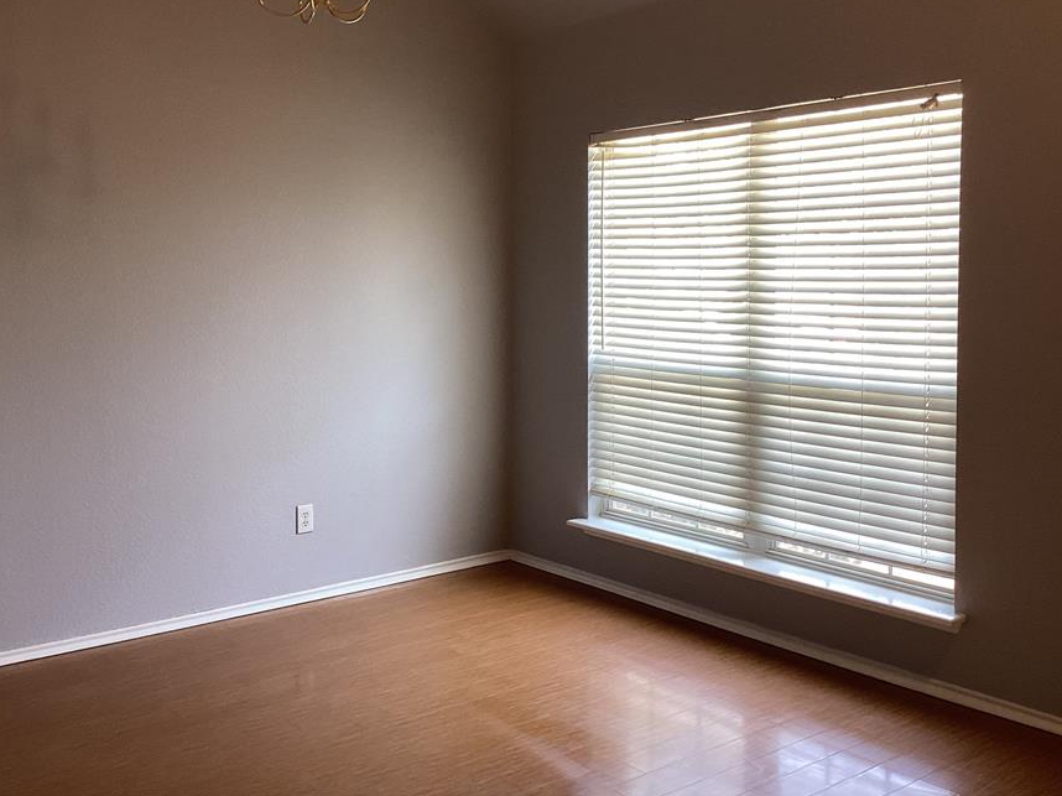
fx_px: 1135
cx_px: 468
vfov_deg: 38.5
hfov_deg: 50.0
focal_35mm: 37
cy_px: 323
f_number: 2.4
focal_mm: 3.3
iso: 80
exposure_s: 1/60
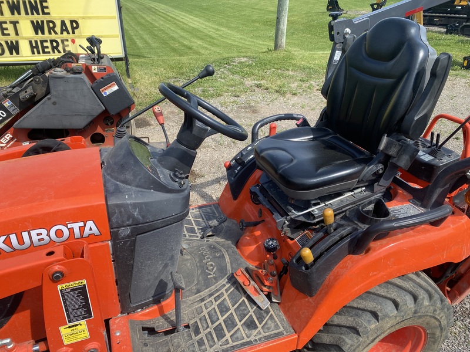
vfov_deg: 53.1
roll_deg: -0.4
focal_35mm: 26
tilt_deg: -27.9
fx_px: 353
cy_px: 176
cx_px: 235
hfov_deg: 67.3
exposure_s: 1/1157
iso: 32
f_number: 1.8
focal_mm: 4.25
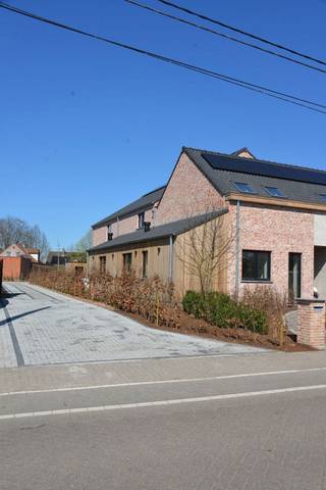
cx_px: 163
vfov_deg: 58.7
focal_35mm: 32
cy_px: 245
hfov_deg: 41.1
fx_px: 435
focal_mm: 32
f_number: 9
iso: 100
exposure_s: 1/200
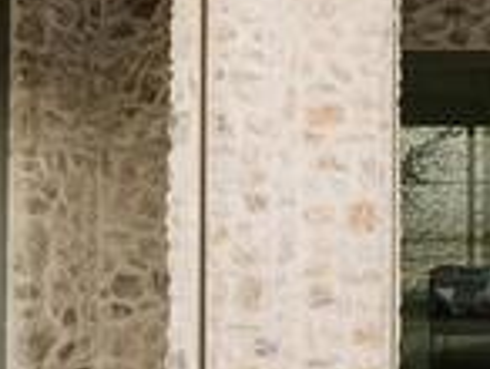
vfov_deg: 14.5
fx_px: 1432
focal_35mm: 101
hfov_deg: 18.3
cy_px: 339
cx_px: 604
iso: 400
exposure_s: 1/160
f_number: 4
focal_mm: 24
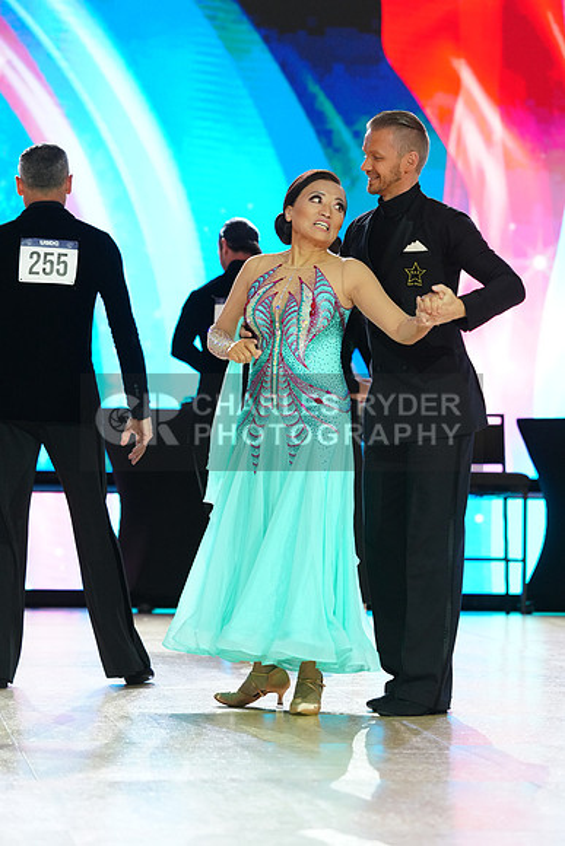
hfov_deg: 9.2
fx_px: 3505
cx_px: 282
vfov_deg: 13.8
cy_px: 423
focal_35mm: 149
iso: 2500
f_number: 4
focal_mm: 149
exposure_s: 1/250
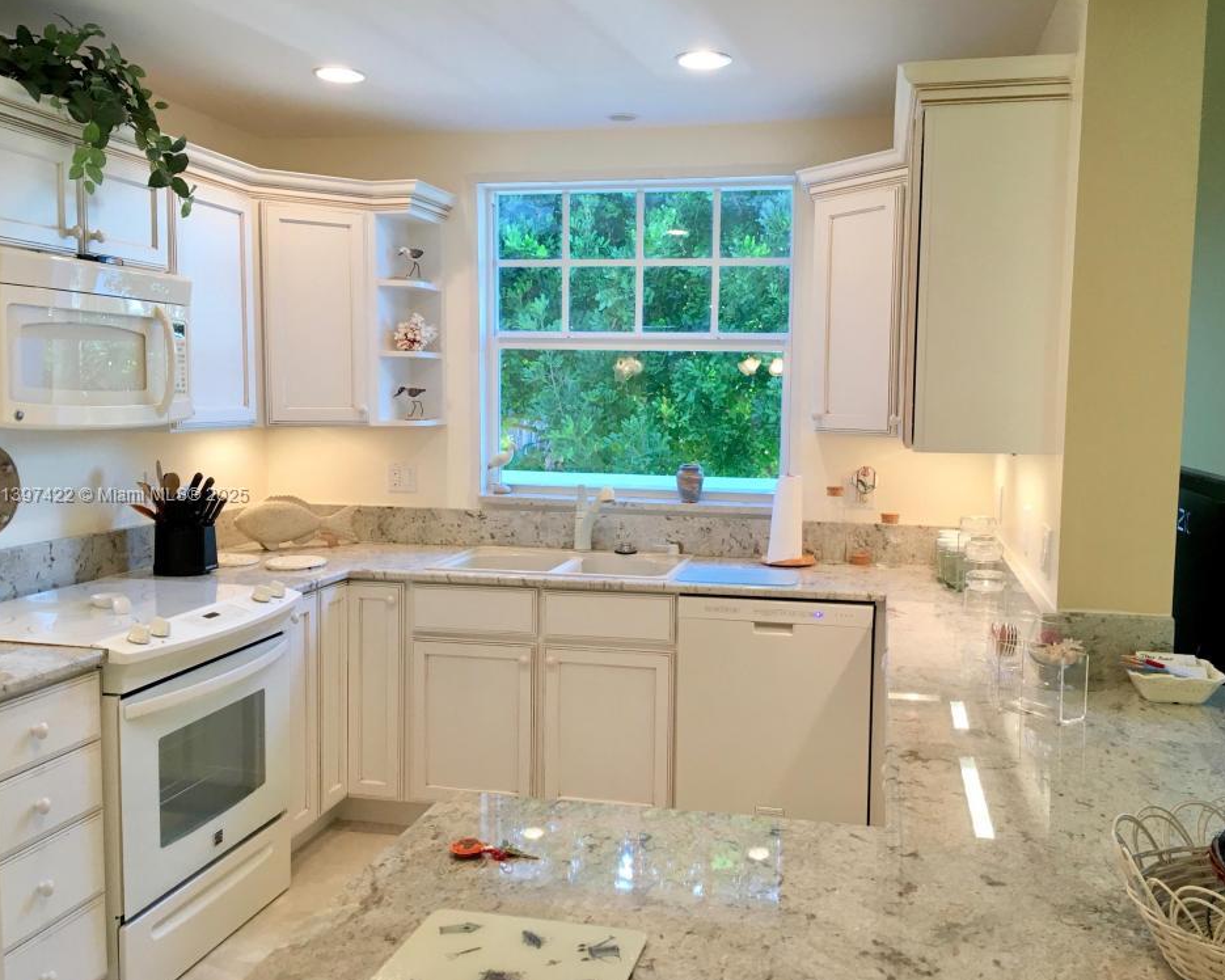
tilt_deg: -5.5
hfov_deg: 57.1
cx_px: 646
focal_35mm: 31
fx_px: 1124
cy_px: 497
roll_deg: -0.4
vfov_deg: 47.1
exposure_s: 1/30
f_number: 2.2
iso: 32
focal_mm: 4.15
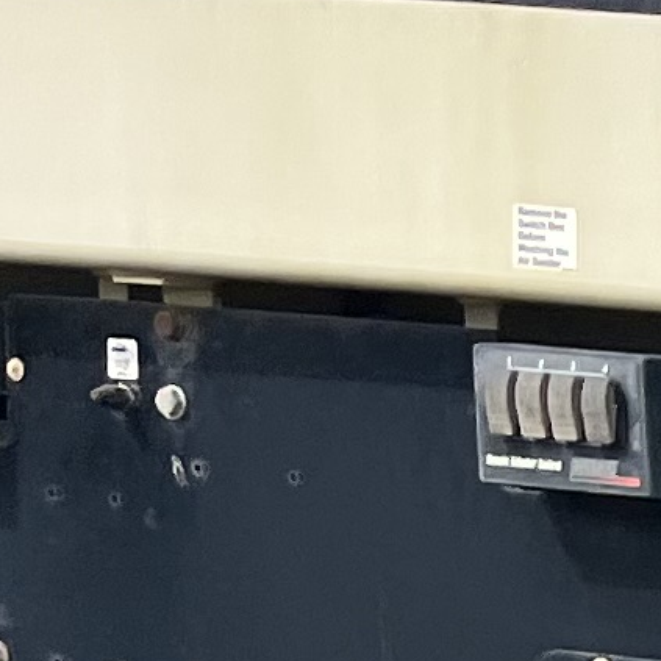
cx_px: 3050
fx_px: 4731
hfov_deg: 6.0
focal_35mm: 219
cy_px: 1720
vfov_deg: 7.4
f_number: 1.6
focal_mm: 5.1
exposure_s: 1/1294
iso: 50
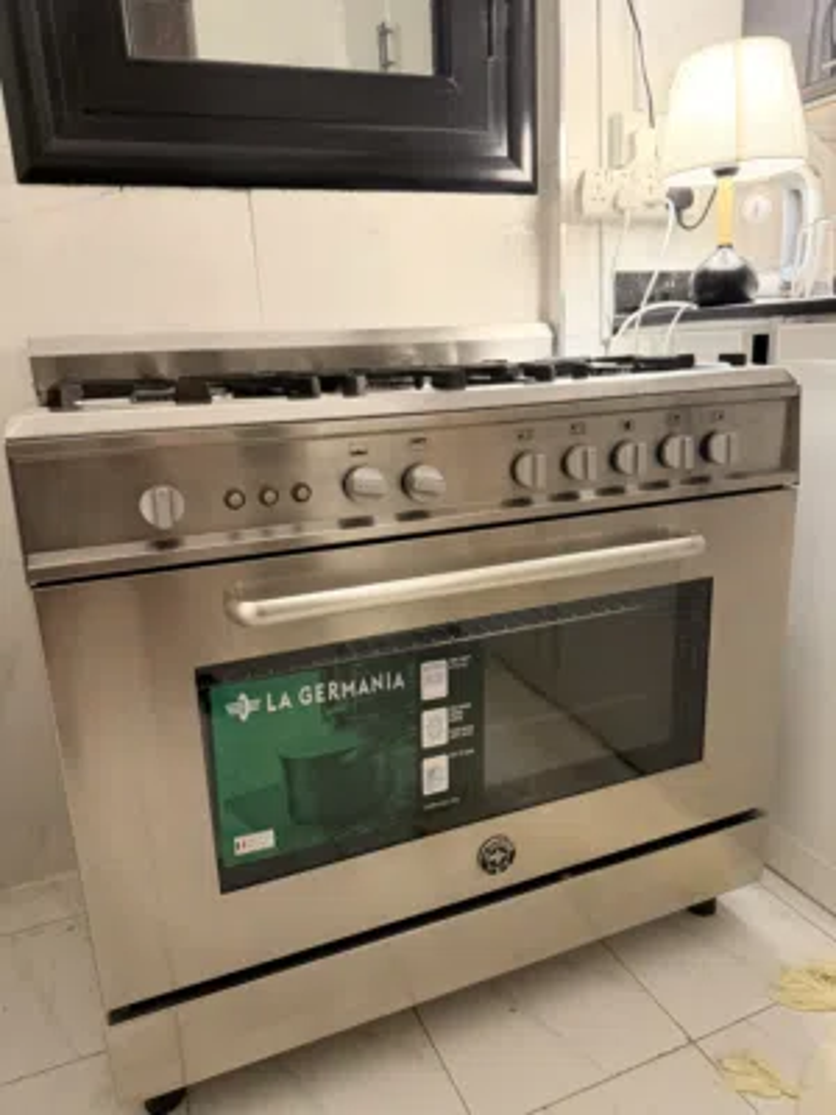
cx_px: 418
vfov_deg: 71.6
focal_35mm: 24
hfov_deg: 56.8
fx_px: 773
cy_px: 558
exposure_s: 1/33
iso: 800
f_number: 1.78
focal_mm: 6.76
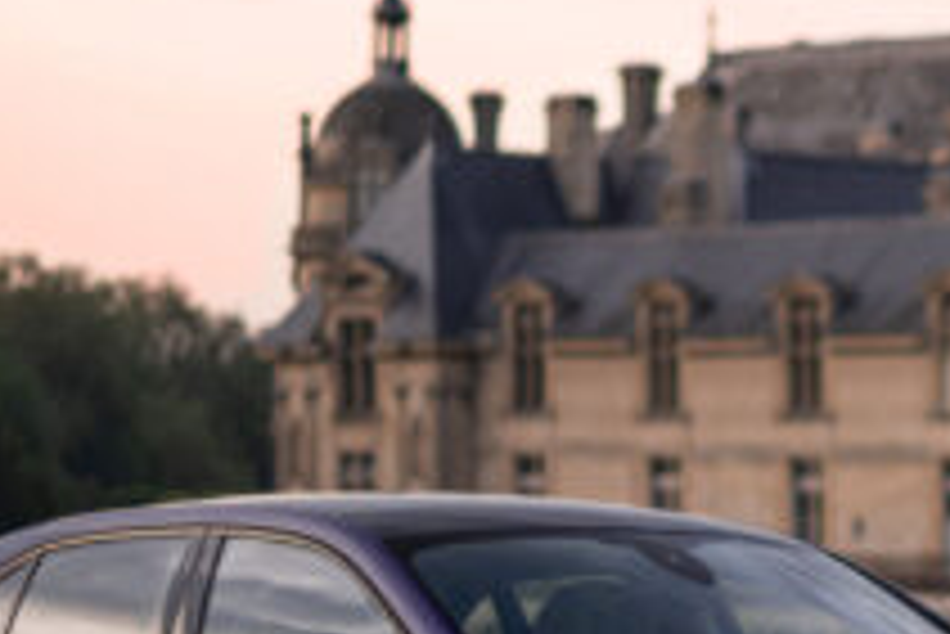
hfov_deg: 11.1
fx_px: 4806
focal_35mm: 182
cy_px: 436
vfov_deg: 7.6
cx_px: 1067
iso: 100
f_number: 1.6
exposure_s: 1/10
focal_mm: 50
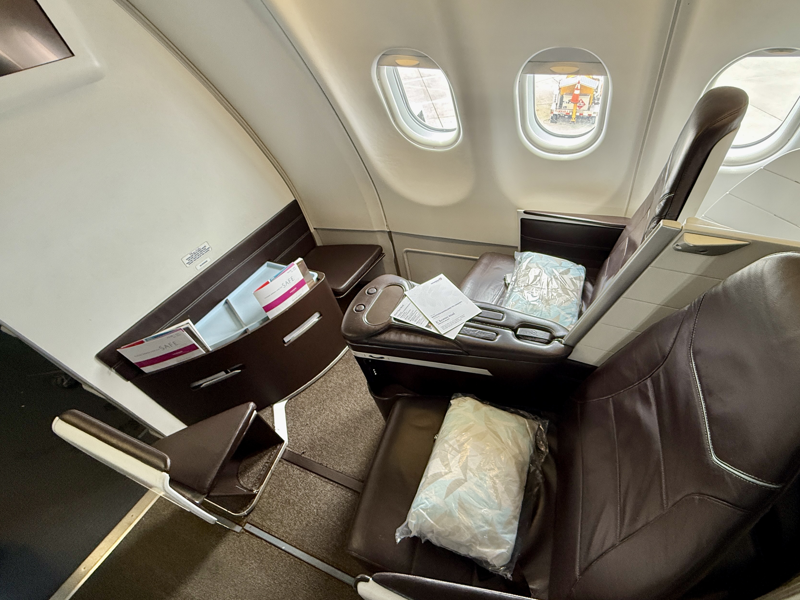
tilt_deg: -47.9
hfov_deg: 89.9
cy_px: 318
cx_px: 477
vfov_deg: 74.7
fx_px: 393
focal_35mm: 17
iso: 250
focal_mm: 2.22
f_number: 2.2
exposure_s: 1/100
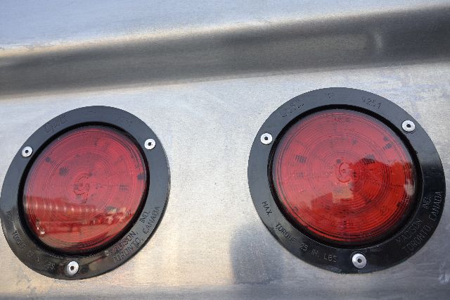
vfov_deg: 50.4
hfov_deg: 70.5
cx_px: 225
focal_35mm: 26
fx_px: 319
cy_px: 150
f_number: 8
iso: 400
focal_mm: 25.5
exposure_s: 1/125
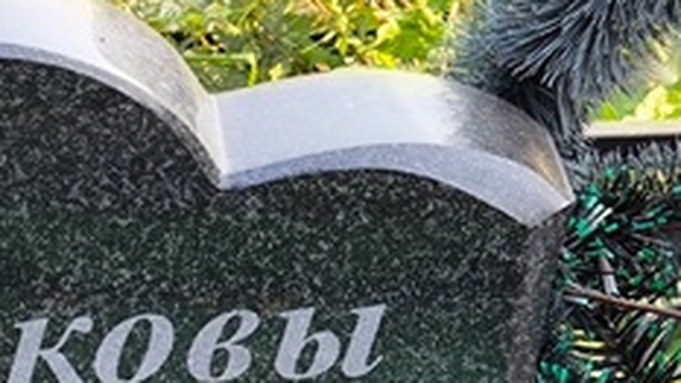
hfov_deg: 11.3
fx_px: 3376
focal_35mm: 187
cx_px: -86
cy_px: 620
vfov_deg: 6.4
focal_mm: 4.71
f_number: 1.7
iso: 50
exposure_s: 1/147
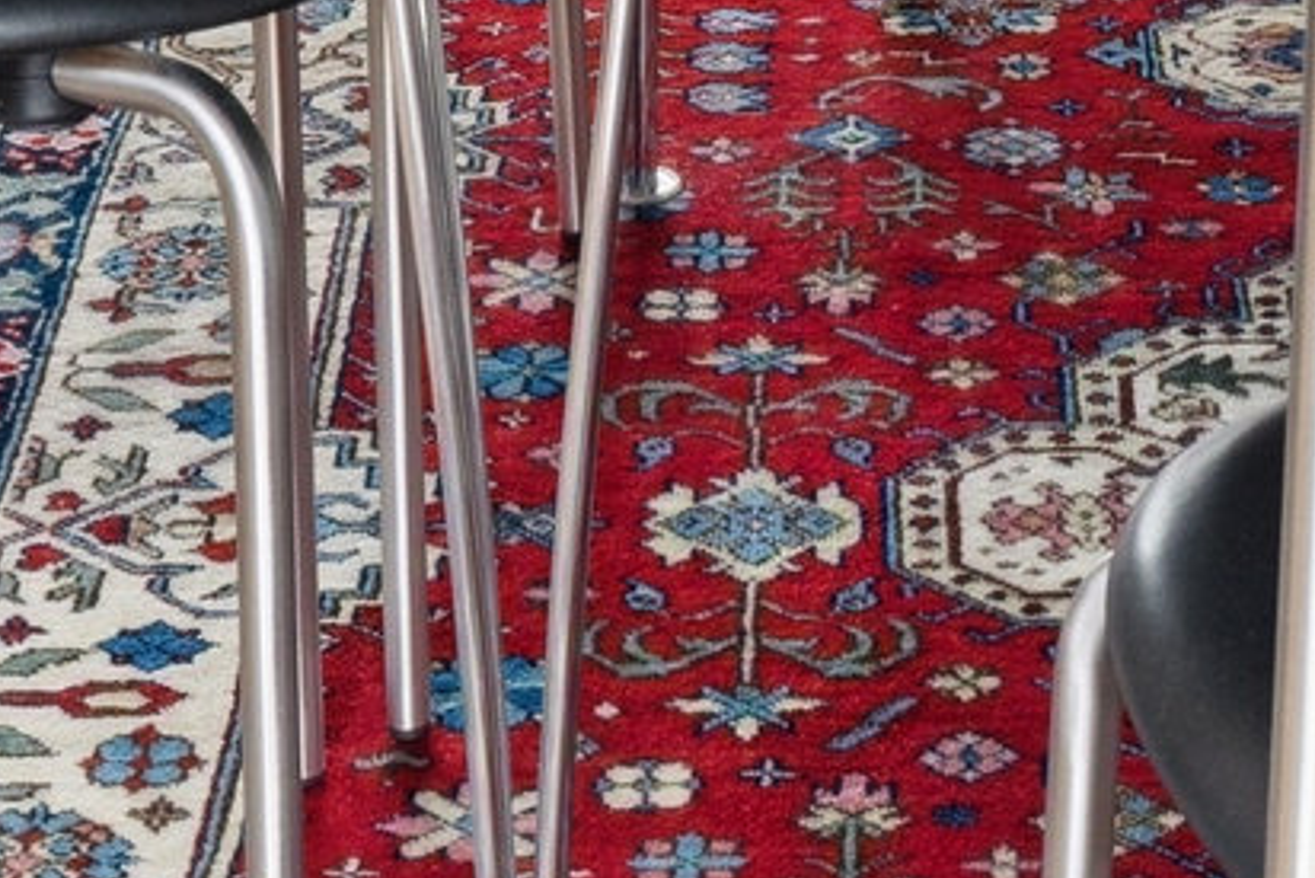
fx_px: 5590
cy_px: -1919
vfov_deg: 7.6
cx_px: 996
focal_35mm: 153
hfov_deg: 13.4
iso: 800
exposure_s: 1/20
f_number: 11
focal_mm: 21
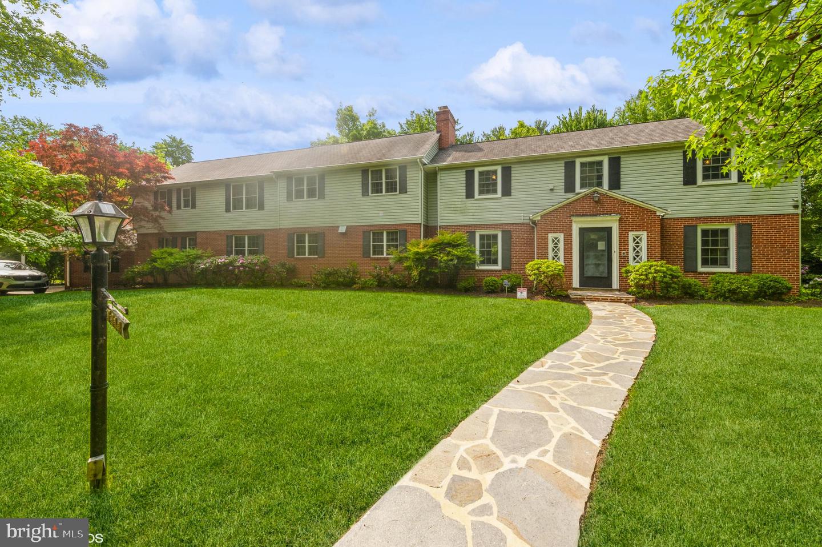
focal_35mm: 14
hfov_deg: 104.3
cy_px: 274
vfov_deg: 81.1
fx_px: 319
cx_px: 411
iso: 200
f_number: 11
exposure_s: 1/200
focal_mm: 14
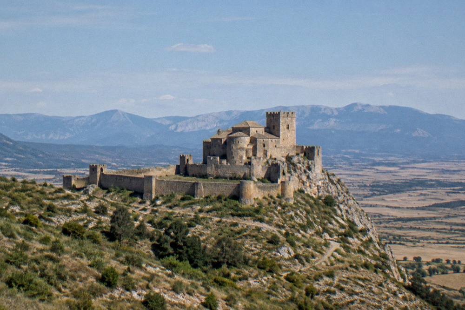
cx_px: 232
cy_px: 155
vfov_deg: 37.8
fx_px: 452
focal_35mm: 35
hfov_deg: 54.5
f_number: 10
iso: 500
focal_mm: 35
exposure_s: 1/200
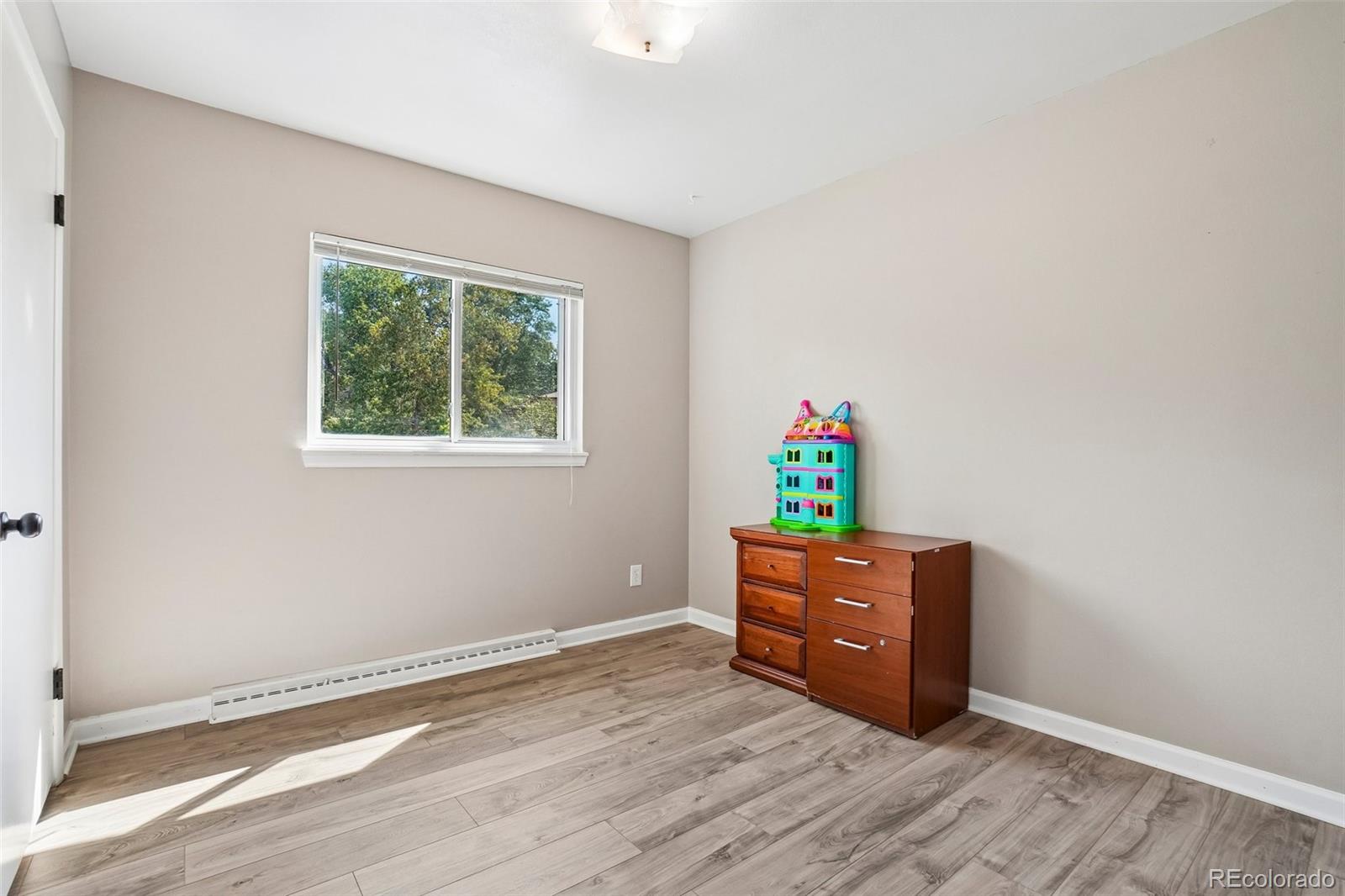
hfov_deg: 100.4
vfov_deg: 77.3
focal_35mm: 15
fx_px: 560
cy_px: 448
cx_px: 672
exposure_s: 1/50
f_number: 8
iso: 400
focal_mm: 10
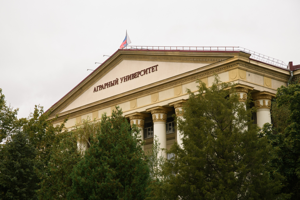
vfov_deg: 20.2
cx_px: 137
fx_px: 562
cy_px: 91
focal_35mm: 67
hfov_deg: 29.9
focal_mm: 62
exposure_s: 1/400
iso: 320
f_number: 4
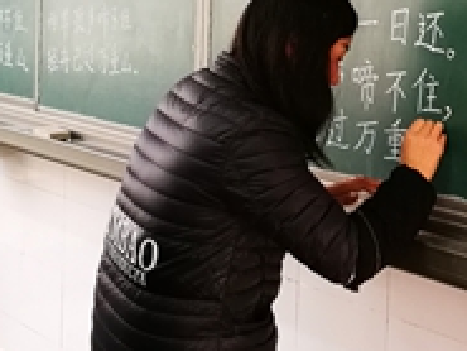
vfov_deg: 19.9
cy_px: 54
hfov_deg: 24.9
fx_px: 985
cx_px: 507
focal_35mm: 73
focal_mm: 4.5
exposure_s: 1/25
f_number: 2.2
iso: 320
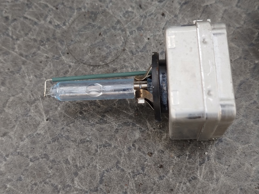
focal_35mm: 48
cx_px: 130
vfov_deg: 30.3
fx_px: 359
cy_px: 97
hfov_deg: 39.7
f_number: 1.7
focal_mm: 5.31
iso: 64
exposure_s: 1/100
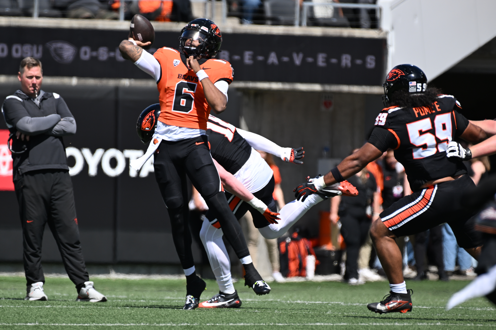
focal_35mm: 460
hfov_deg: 4.5
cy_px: 165
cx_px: 248
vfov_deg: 3.0
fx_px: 6338
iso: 320
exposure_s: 1/1600
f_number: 5.6
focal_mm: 460
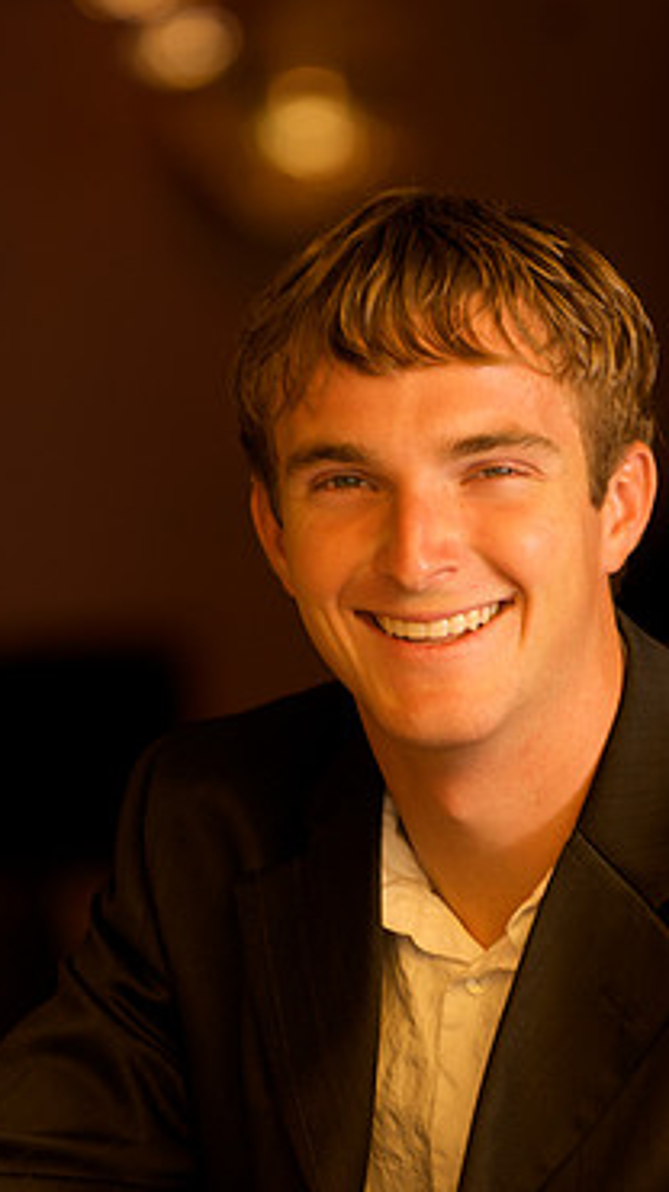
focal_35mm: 324
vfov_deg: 6.7
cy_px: 691
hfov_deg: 3.7
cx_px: 410
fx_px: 10243
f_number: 3.5
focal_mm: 170
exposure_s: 1/80
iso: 100
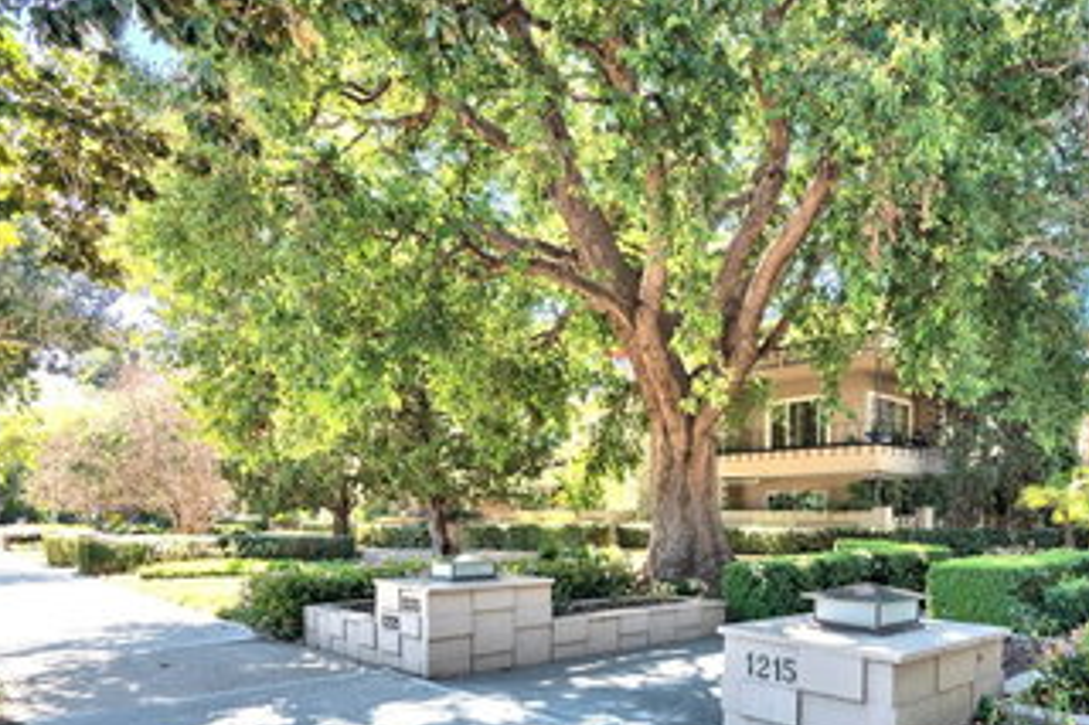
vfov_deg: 51.2
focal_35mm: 24
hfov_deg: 69.2
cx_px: 810
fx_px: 726
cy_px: 528
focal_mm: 16
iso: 125
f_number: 5.6
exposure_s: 1/125
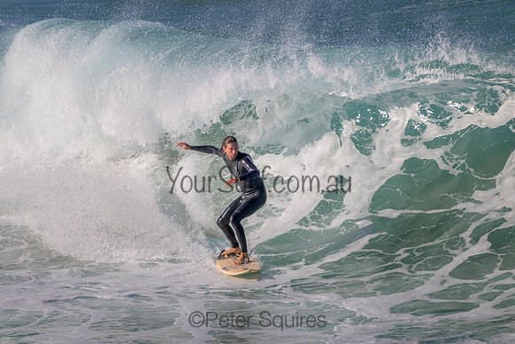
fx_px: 11447
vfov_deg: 1.7
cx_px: 258
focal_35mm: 800
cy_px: 172
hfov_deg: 2.6
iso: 640
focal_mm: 800
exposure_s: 1/2000
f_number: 11
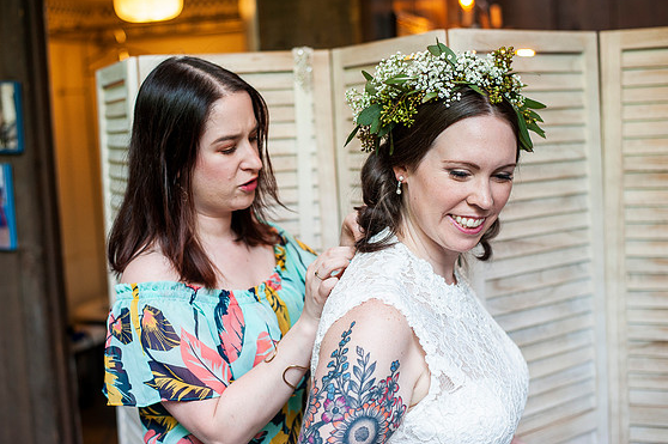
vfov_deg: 25.9
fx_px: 964
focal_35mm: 52
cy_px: 217
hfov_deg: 38.2
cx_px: 326
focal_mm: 50
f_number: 2.8
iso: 1000
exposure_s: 1/320
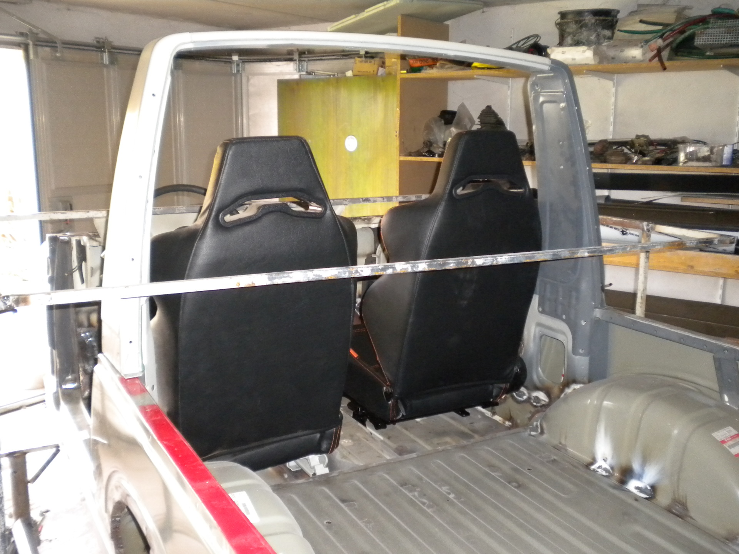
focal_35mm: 35
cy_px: 277
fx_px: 747
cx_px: 370
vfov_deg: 40.7
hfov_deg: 52.6
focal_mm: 6.3
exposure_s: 1/30
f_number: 3.1
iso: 400
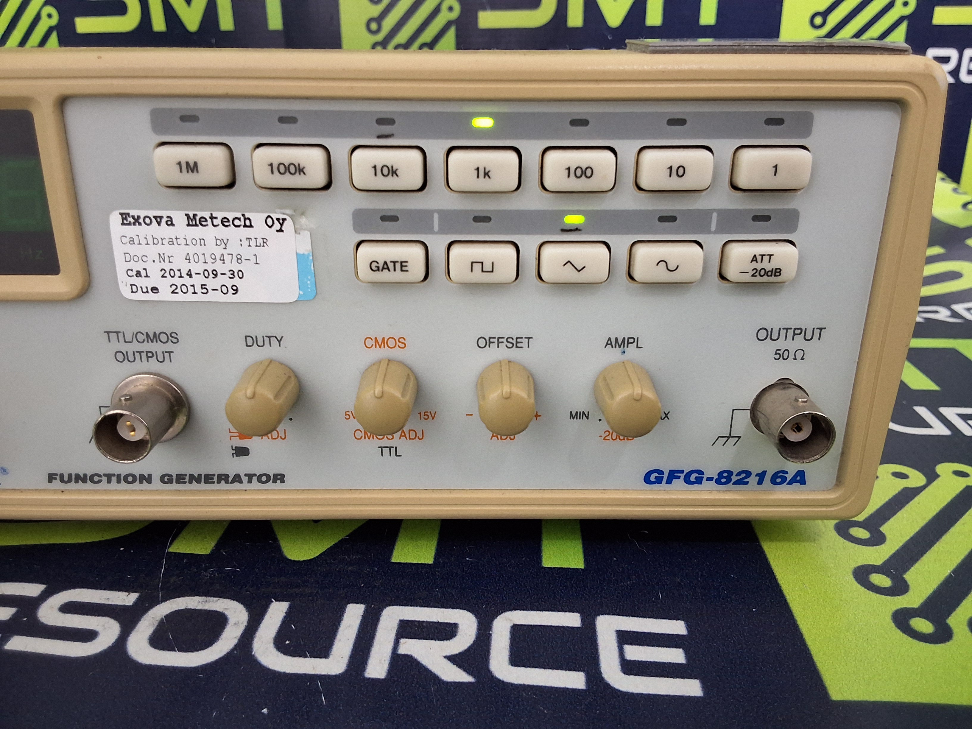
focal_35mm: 28
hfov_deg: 63.4
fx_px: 786
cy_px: 364
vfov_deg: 49.7
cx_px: 486
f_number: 1.9
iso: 320
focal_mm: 2.91
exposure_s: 1/24
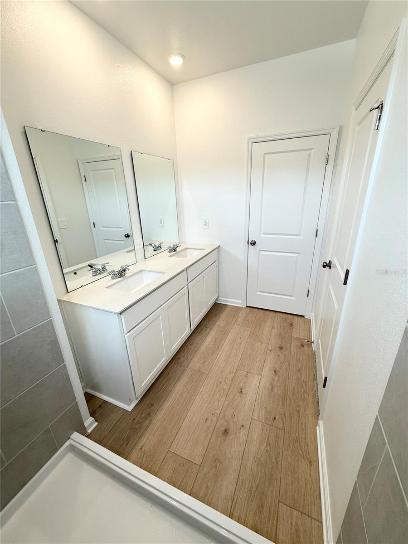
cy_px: 272
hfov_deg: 85.7
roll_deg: +1.3
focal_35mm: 14
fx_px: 220
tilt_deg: -19.9
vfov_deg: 102.1
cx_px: 204
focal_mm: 2.22
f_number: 2.2
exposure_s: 1/120
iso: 64
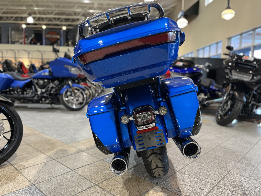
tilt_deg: -6.0
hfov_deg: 67.3
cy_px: 98
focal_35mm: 26
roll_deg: -1.8
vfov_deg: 53.1
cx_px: 130
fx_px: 196
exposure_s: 1/60
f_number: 1.6
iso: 160
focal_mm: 5.1
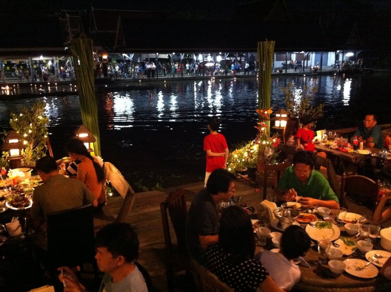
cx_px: 196
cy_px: 146
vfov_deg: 40.6
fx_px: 395
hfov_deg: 52.7
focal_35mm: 35
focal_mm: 3.85
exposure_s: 1/15
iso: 1000
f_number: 2.8
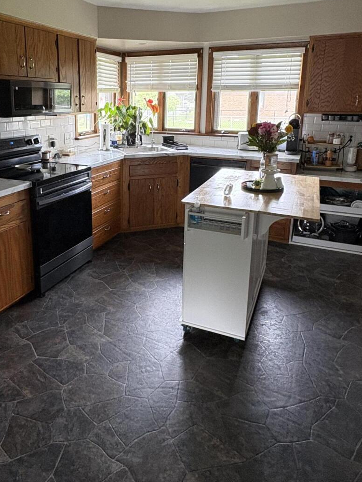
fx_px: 376
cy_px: 183
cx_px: 126
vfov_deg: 64.4
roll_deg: -0.3
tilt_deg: -12.8
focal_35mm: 27
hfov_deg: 50.6
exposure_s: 1/60
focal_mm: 2.22
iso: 250
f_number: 2.2
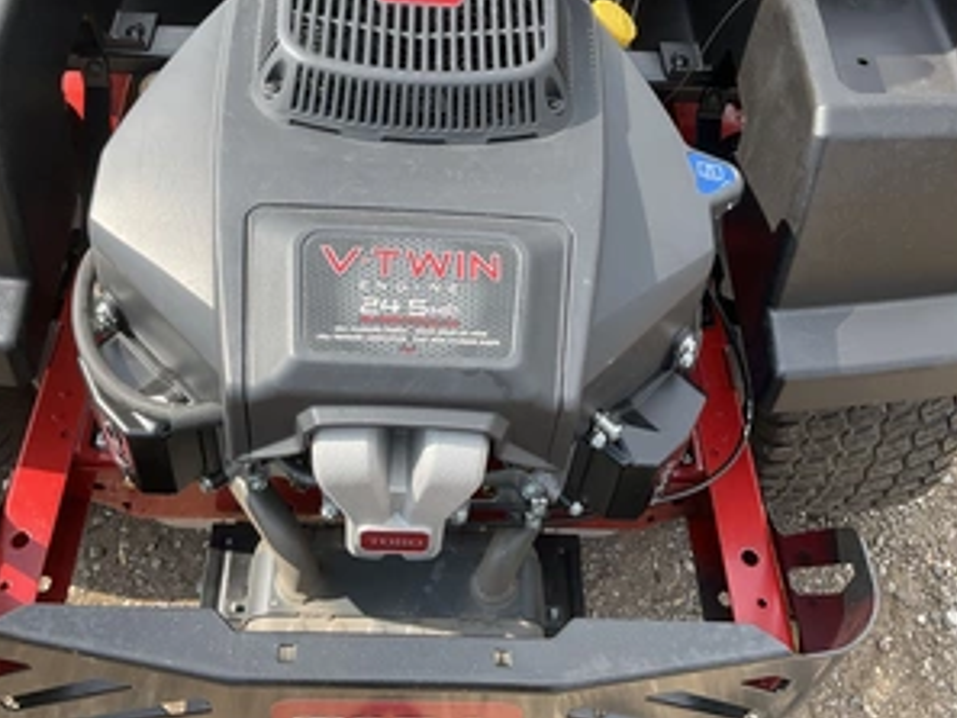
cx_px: 464
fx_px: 1079
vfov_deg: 36.5
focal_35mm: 39
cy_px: 238
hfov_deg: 47.8
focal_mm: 3
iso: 25
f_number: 1.8
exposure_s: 1/486
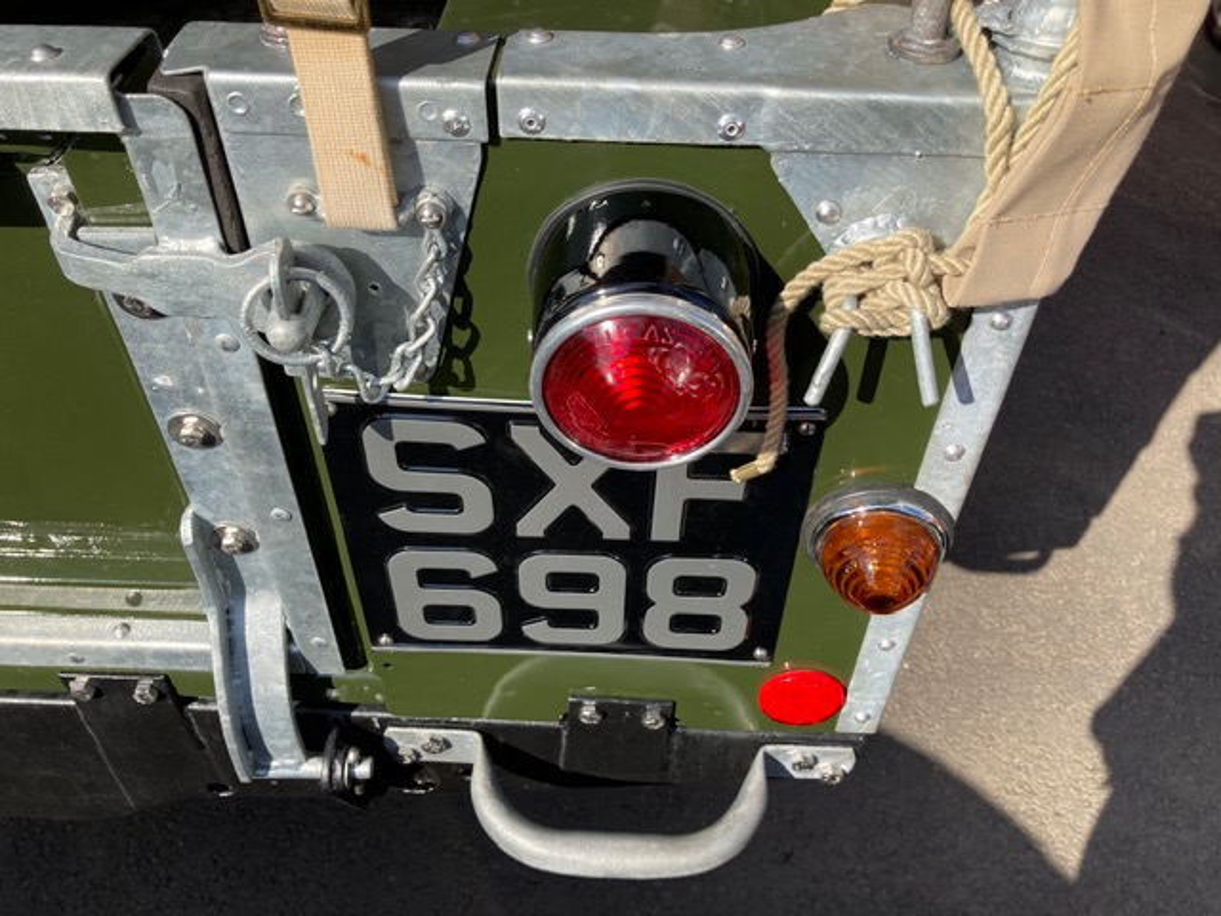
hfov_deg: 63.4
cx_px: 610
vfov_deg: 49.7
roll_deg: -1.4
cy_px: 458
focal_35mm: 28
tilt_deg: -43.4
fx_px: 988
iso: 20
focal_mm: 3.99
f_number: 1.8
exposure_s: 1/1263
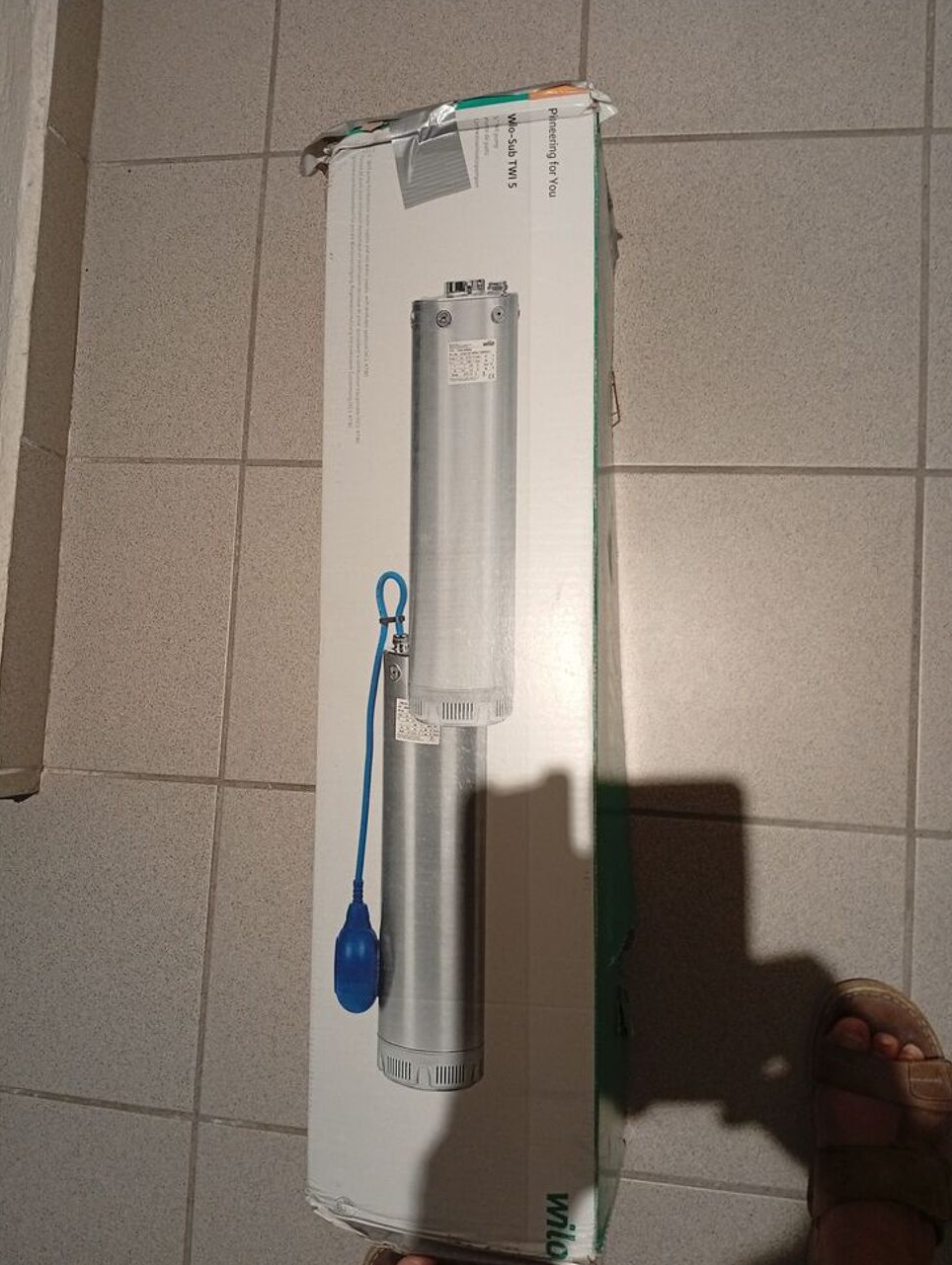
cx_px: 459
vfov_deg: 63.4
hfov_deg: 49.8
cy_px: 646
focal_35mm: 28
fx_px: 1025
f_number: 1.8
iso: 440
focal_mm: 3.98
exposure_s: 1/33.3
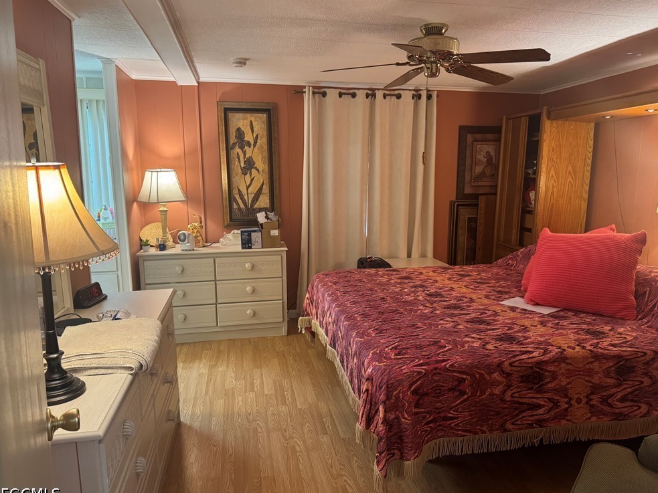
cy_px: 248
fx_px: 475
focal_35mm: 25
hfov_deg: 69.4
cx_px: 340
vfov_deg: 54.9
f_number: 1.78
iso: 500
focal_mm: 6.76
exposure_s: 1/60
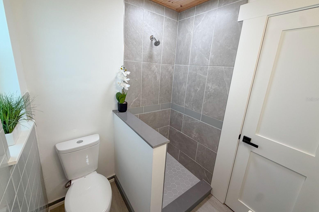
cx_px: 161
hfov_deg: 100.4
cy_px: 99
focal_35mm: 15
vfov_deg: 77.2
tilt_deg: -13.5
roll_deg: -3.5
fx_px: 133
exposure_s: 1/120
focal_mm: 2.22
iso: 125
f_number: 2.2
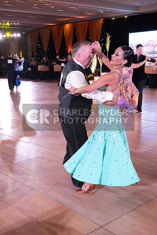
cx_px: 78
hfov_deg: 31.2
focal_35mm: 43
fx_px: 281
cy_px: 118
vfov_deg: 45.4
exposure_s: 1/400
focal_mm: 43
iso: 10000
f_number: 6.3
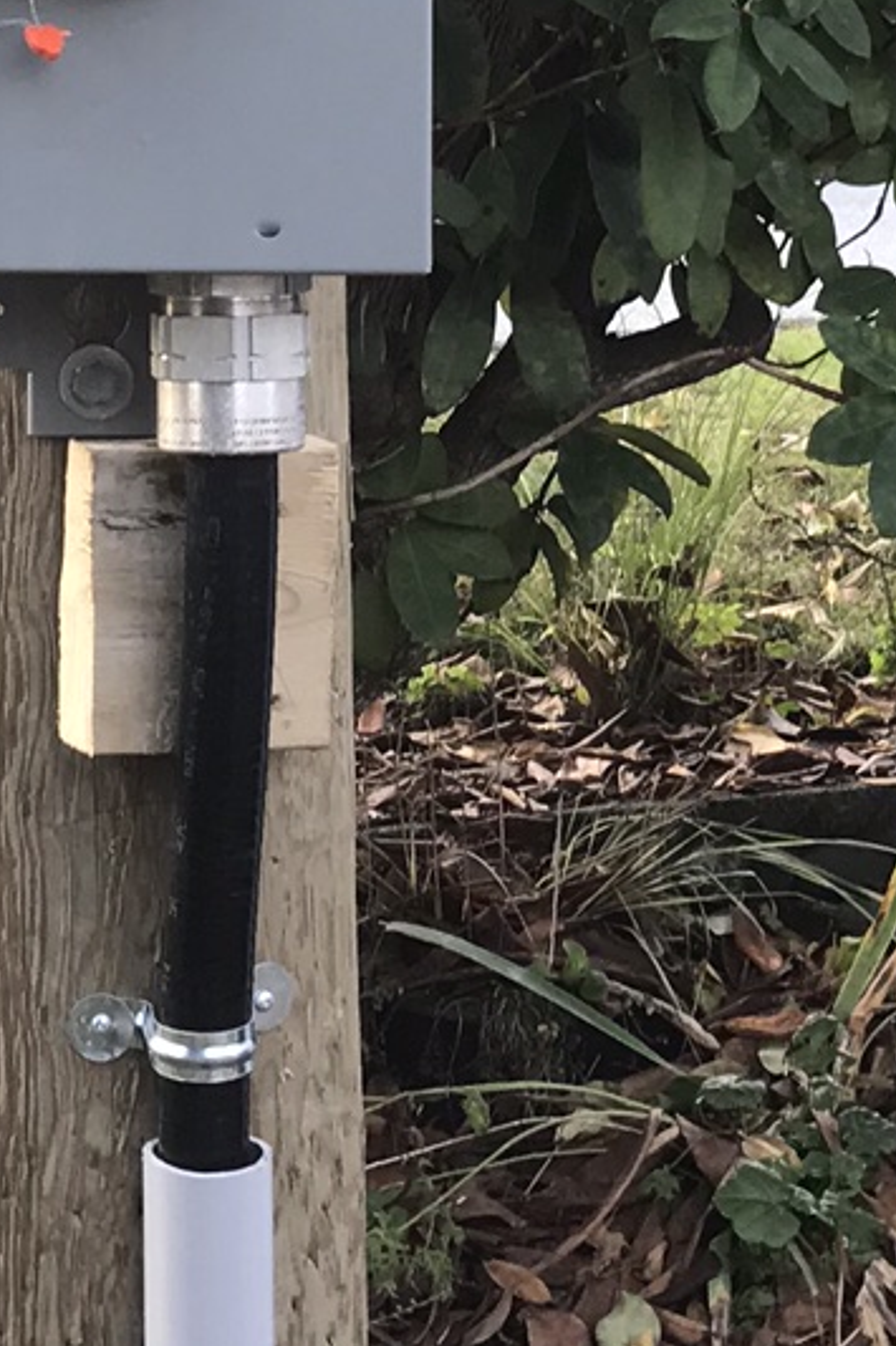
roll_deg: +0.5
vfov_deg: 17.8
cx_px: 207
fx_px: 4184
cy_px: -33
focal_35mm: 112
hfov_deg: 12.2
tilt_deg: +2.6
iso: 32
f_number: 1.8
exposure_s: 1/60
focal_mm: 3.99
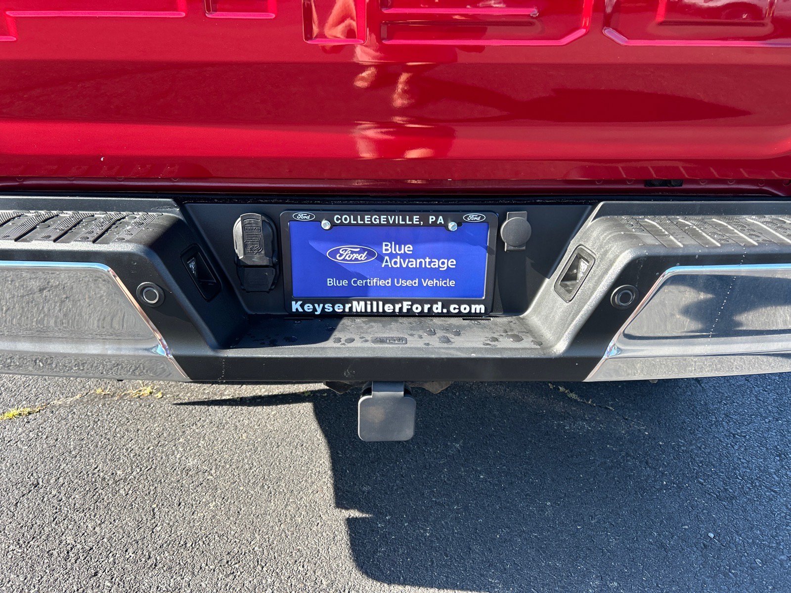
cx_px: 396
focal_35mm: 26
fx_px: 594
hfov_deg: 67.3
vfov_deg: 53.1
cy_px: 296
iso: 50
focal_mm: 5.7
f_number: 1.5
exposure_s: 1/414
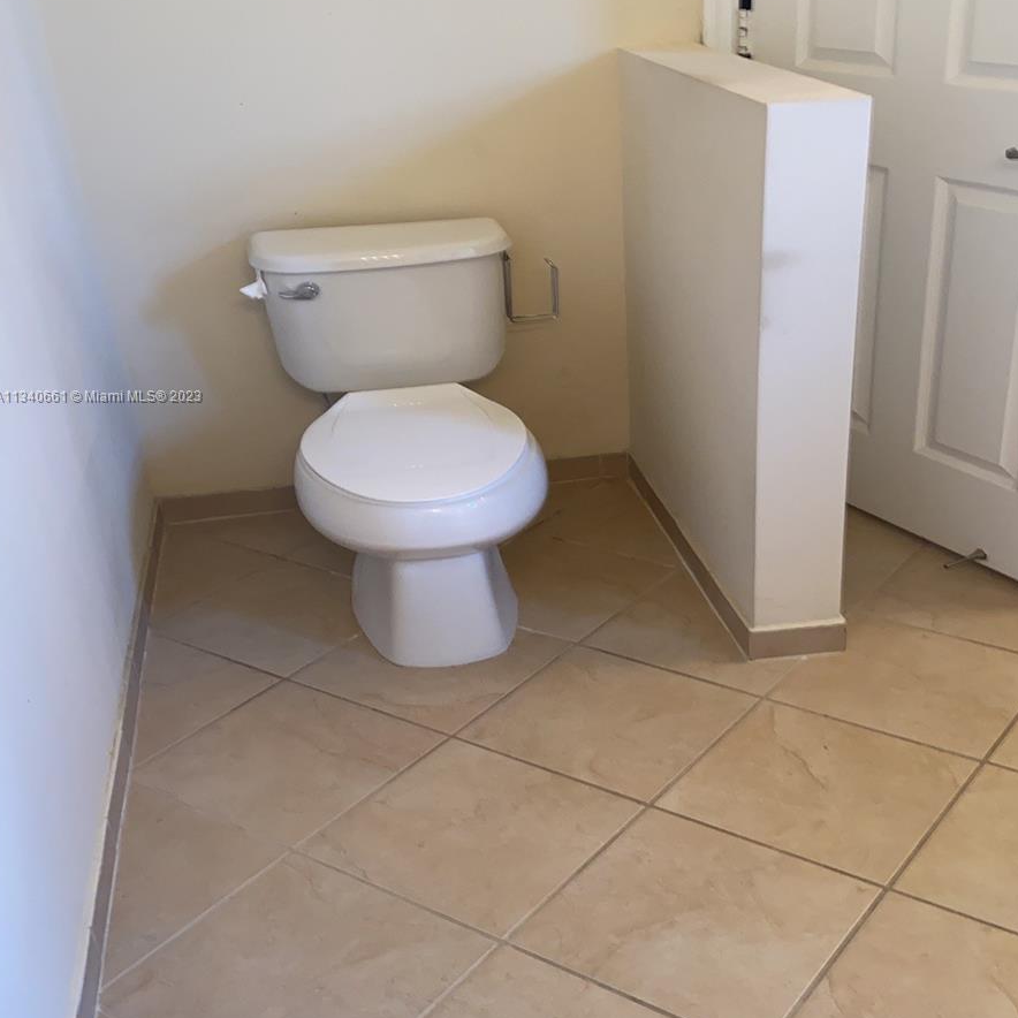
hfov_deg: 46.0
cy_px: 397
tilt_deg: -24.2
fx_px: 1198
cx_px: 509
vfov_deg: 45.7
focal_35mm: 36
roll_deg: +4.2
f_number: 1.8
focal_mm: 4.25
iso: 100
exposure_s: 1/40
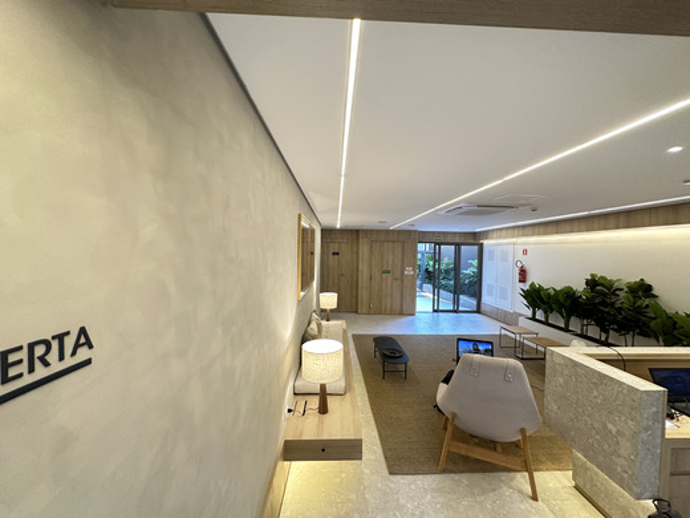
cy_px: 259
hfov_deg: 102.1
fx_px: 279
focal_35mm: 14
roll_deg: -1.5
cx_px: 345
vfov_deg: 85.7
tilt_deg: -2.8
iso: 320
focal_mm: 2.22
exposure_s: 1/60
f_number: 2.2
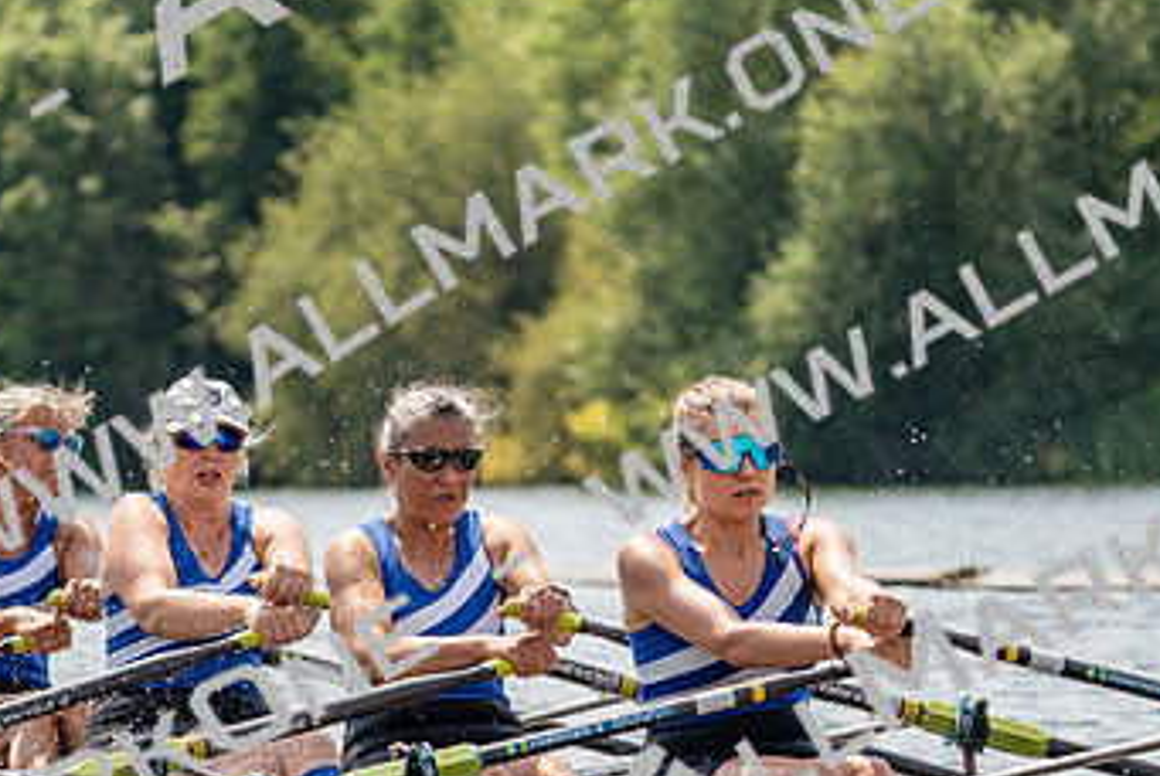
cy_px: 584
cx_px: 337
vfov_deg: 3.9
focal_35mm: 355
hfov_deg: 5.8
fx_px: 11448
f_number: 5.6
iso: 250
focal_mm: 209
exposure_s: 1/1600
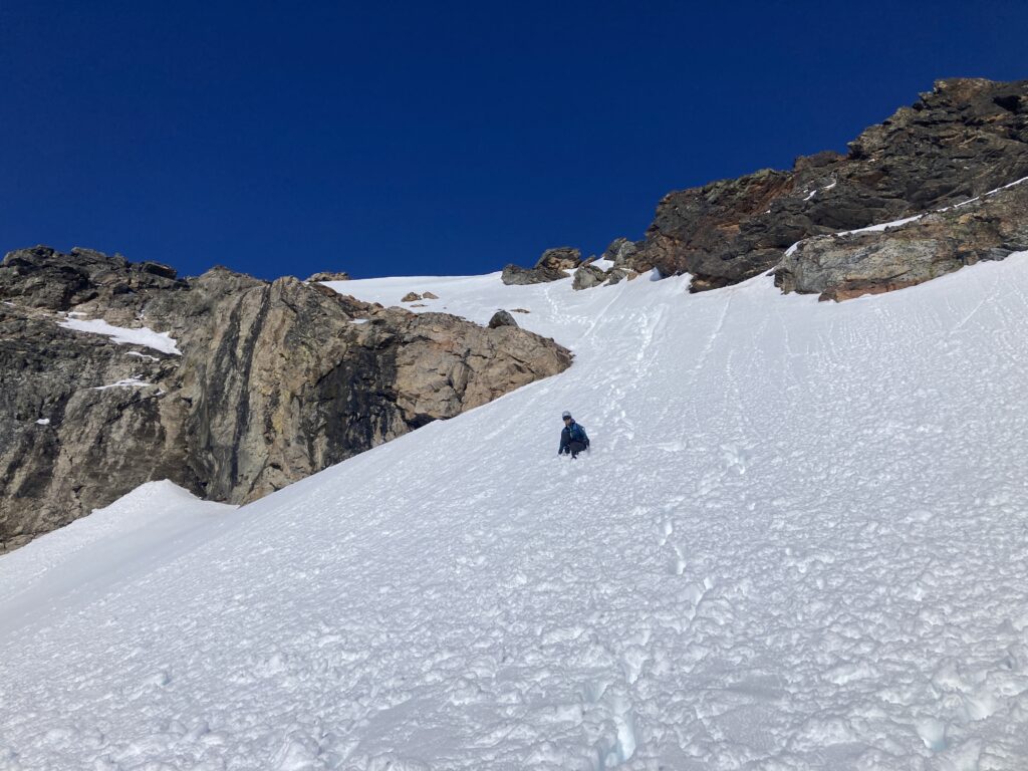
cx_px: 514
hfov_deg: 63.4
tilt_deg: +32.9
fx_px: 832
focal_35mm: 28
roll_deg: -4.5
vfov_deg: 49.7
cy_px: 386
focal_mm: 3.99
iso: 25
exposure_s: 1/5405
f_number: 1.8
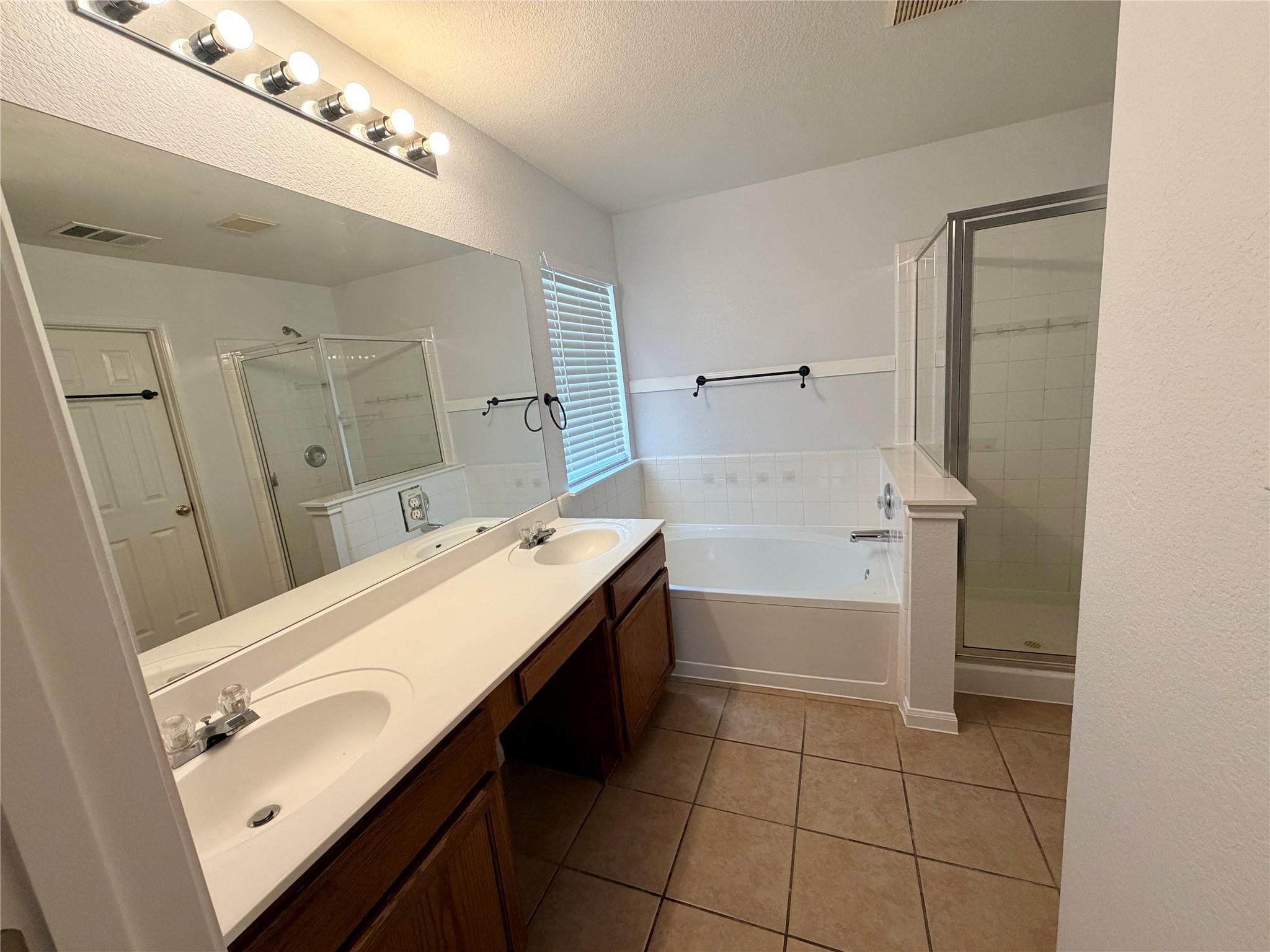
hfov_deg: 102.1
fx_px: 514
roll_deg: +5.9
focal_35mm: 14
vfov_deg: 85.7
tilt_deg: -10.9
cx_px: 635
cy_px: 476
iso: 250
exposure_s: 1/120
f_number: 2.2
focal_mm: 2.22
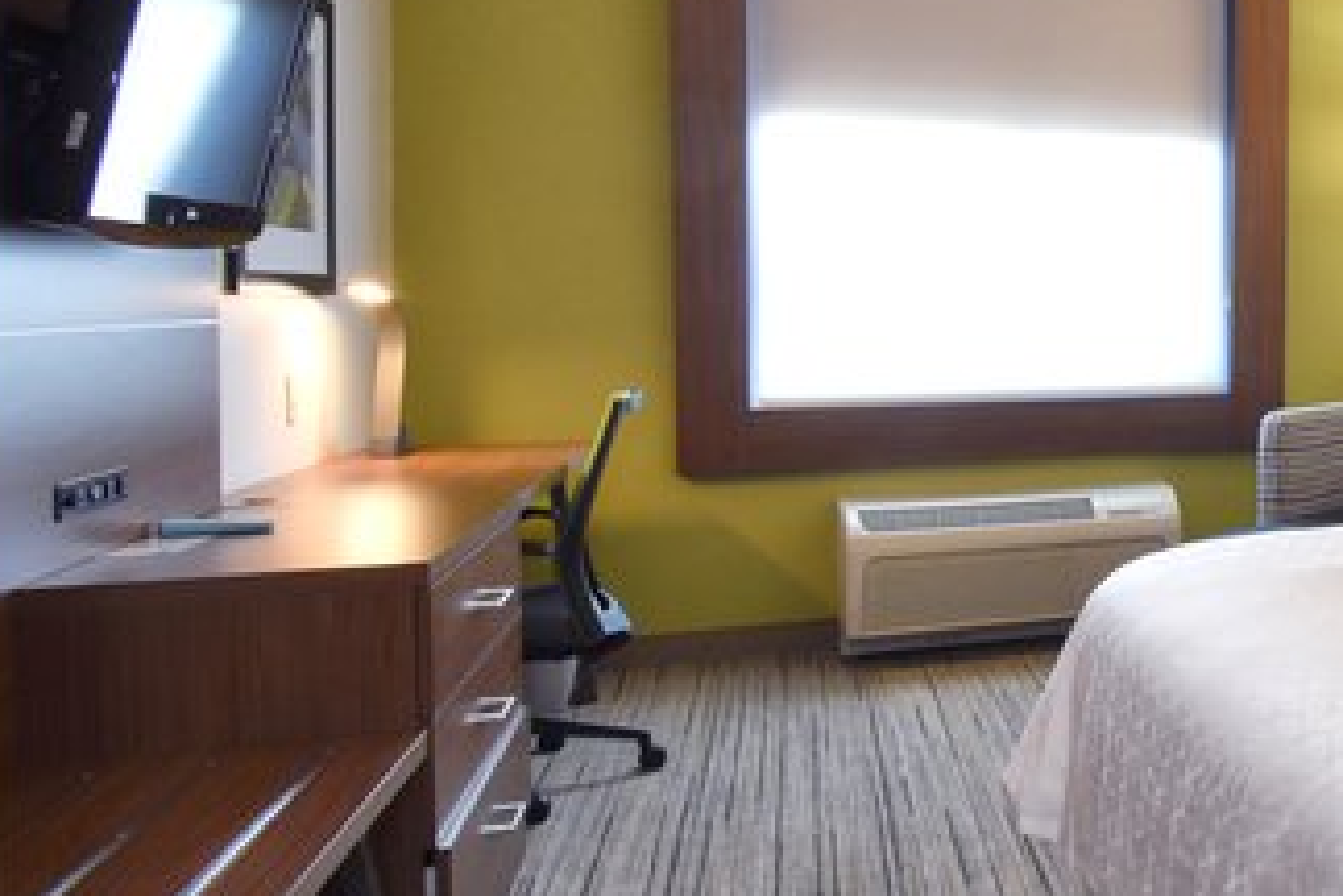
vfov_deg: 35.7
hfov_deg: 39.7
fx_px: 1380
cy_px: 313
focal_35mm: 37
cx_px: 1554
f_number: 10
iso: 800
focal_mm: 10
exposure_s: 1/25
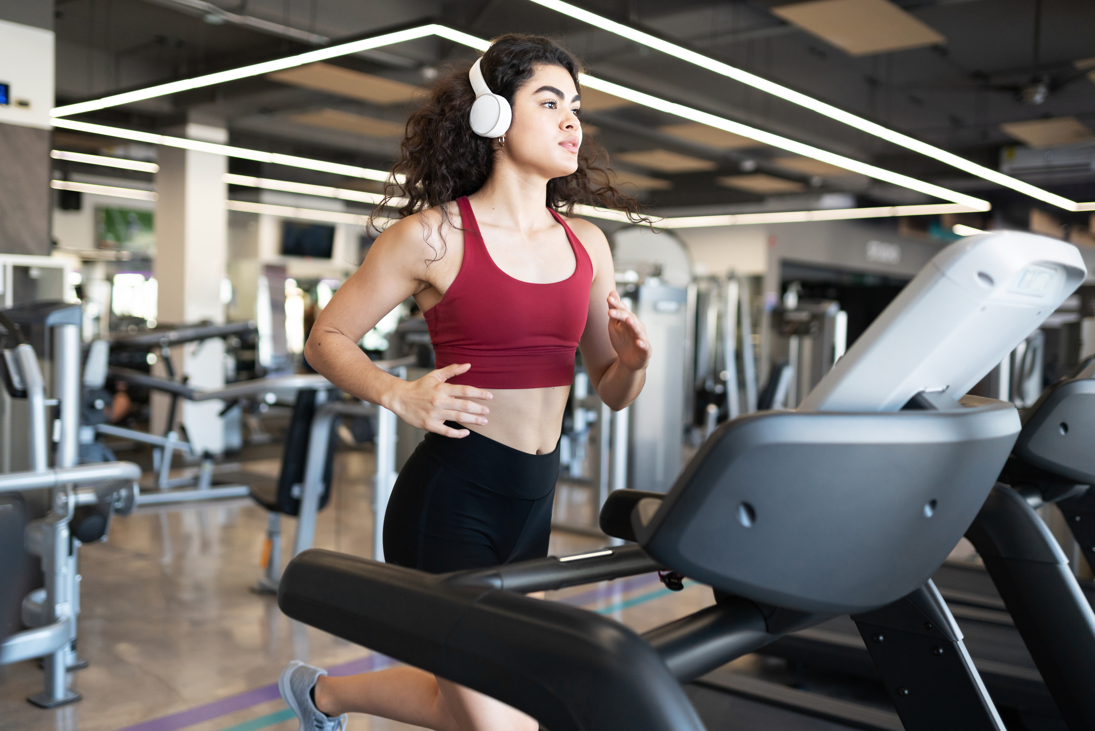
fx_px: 1065
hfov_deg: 54.4
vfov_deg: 37.9
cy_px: 366
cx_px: 548
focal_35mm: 35
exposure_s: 1/1000
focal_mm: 35
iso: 800
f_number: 1.8
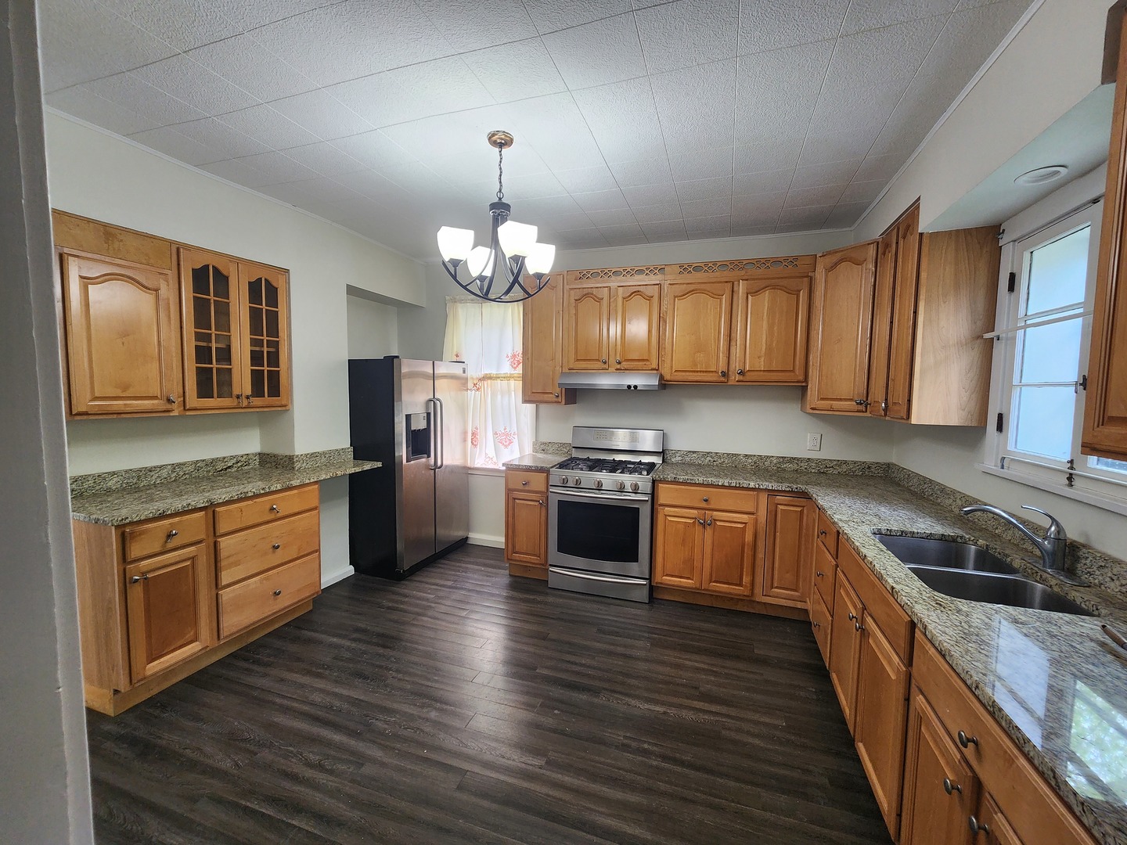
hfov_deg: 106.2
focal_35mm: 13
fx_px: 423
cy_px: 422
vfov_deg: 89.9
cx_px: 564
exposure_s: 1/60
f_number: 2.2
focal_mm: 2.2
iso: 200
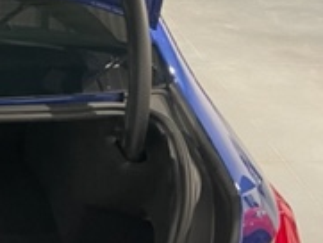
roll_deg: +1.0
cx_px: -189
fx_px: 859
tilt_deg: -22.5
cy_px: 104
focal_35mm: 92
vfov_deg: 16.1
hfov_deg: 18.4
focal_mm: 4.2
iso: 320
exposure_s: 1/50
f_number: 1.6
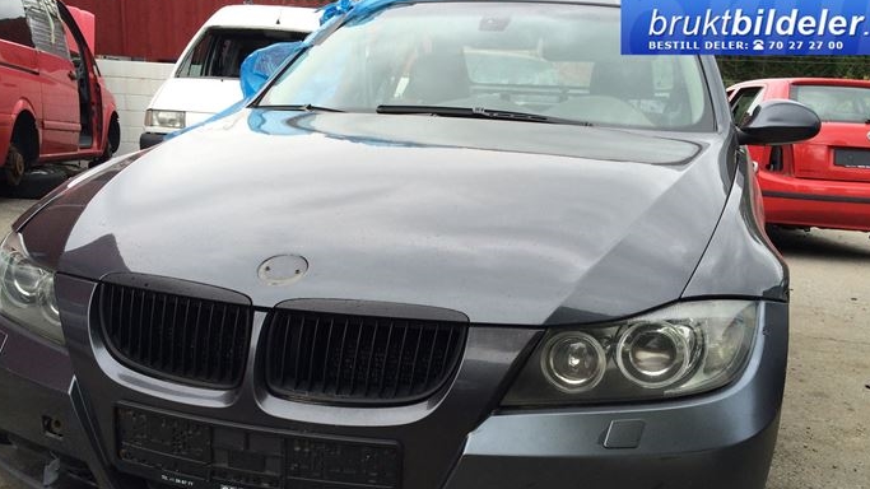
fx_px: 853
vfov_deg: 31.4
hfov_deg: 54.0
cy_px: 363
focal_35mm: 37
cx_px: 417
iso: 32
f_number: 2.2
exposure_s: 1/387
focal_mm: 4.15
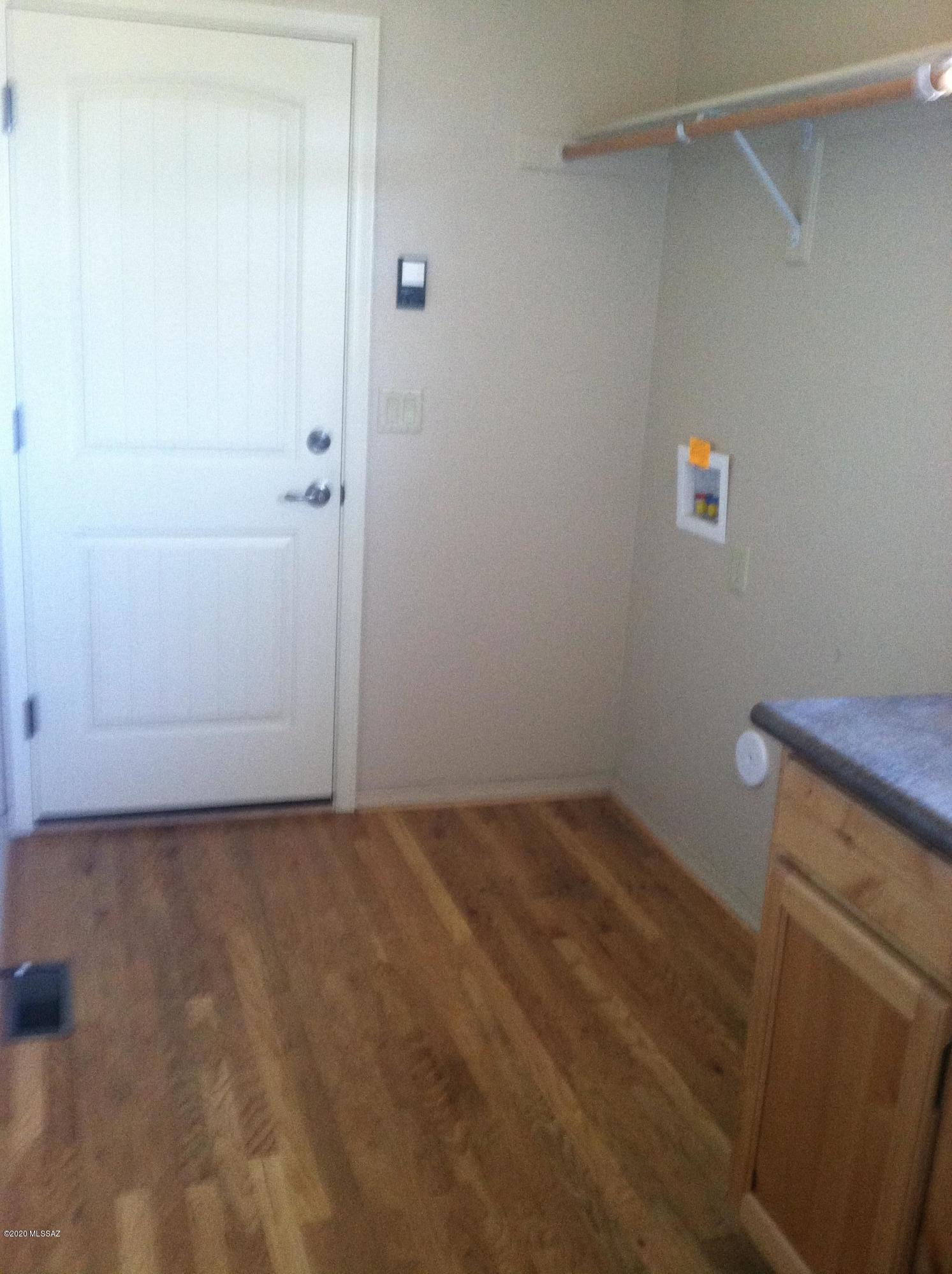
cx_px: 476
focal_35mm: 35
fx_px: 1287
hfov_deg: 40.6
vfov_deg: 52.7
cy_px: 637
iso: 250
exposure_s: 1/15
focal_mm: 3.85
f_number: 2.8
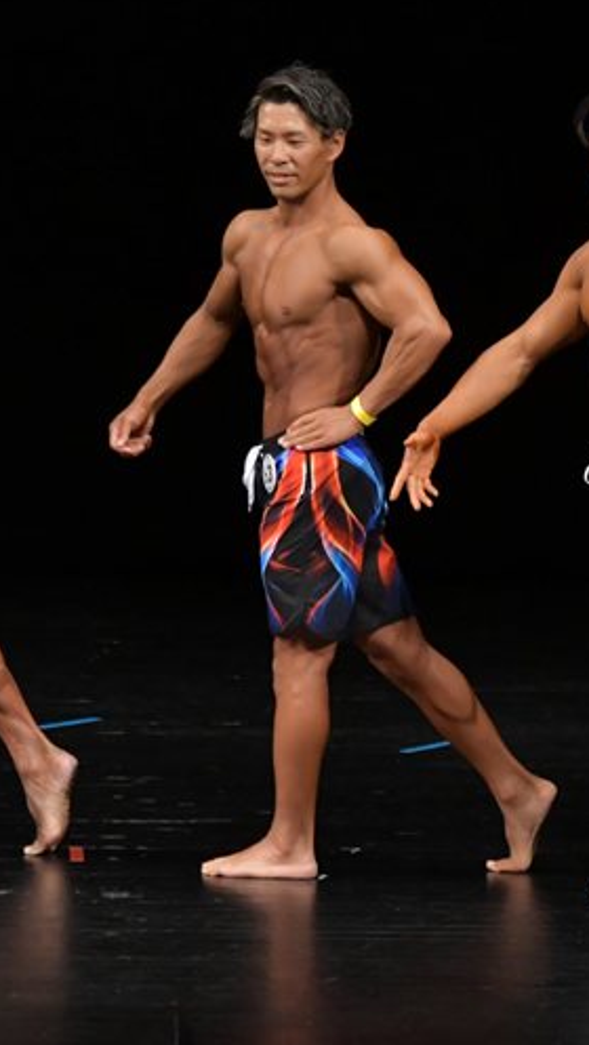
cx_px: 710
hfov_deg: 2.9
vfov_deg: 5.2
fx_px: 11537
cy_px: 511
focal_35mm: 416
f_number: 5.6
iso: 3200
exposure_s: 1/400
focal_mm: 170
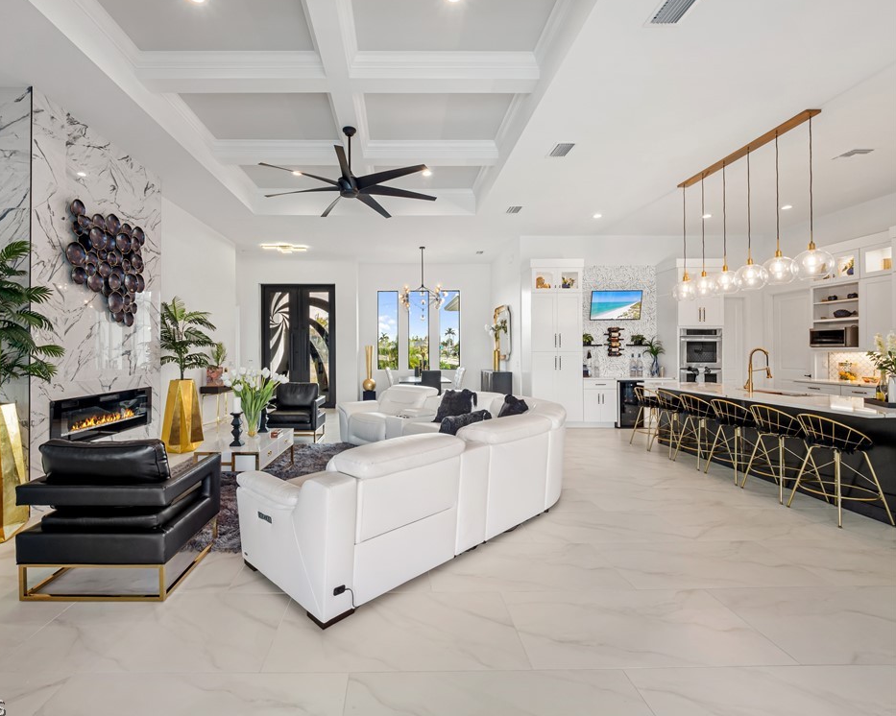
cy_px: 355
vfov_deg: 84.0
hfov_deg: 96.5
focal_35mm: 15
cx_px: 406
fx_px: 398
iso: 200
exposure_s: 1/8
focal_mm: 7
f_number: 7.1
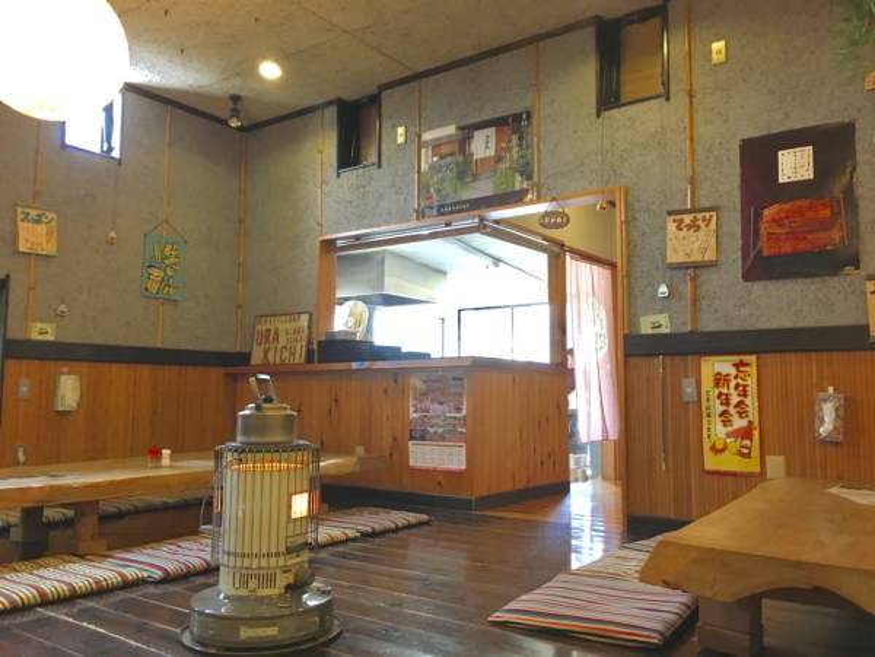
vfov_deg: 48.2
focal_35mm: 29
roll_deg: -0.8
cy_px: 328
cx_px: 438
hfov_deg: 61.7
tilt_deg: +7.2
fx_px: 733
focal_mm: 4.15
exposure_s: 1/30
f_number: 2.2
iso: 125
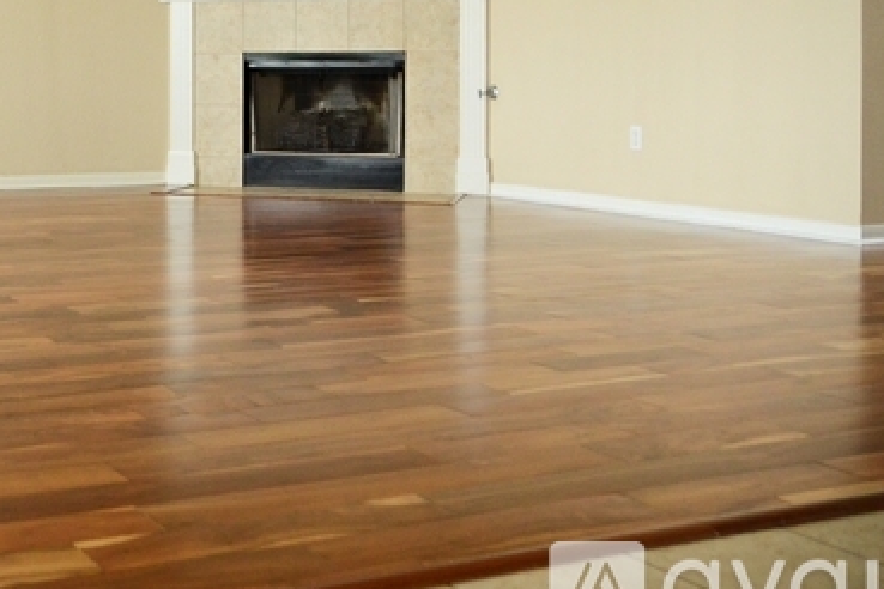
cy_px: 38
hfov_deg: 35.1
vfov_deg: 25.1
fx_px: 1277
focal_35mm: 52
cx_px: 32
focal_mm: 17
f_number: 2.8
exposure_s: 1/320
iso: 1250
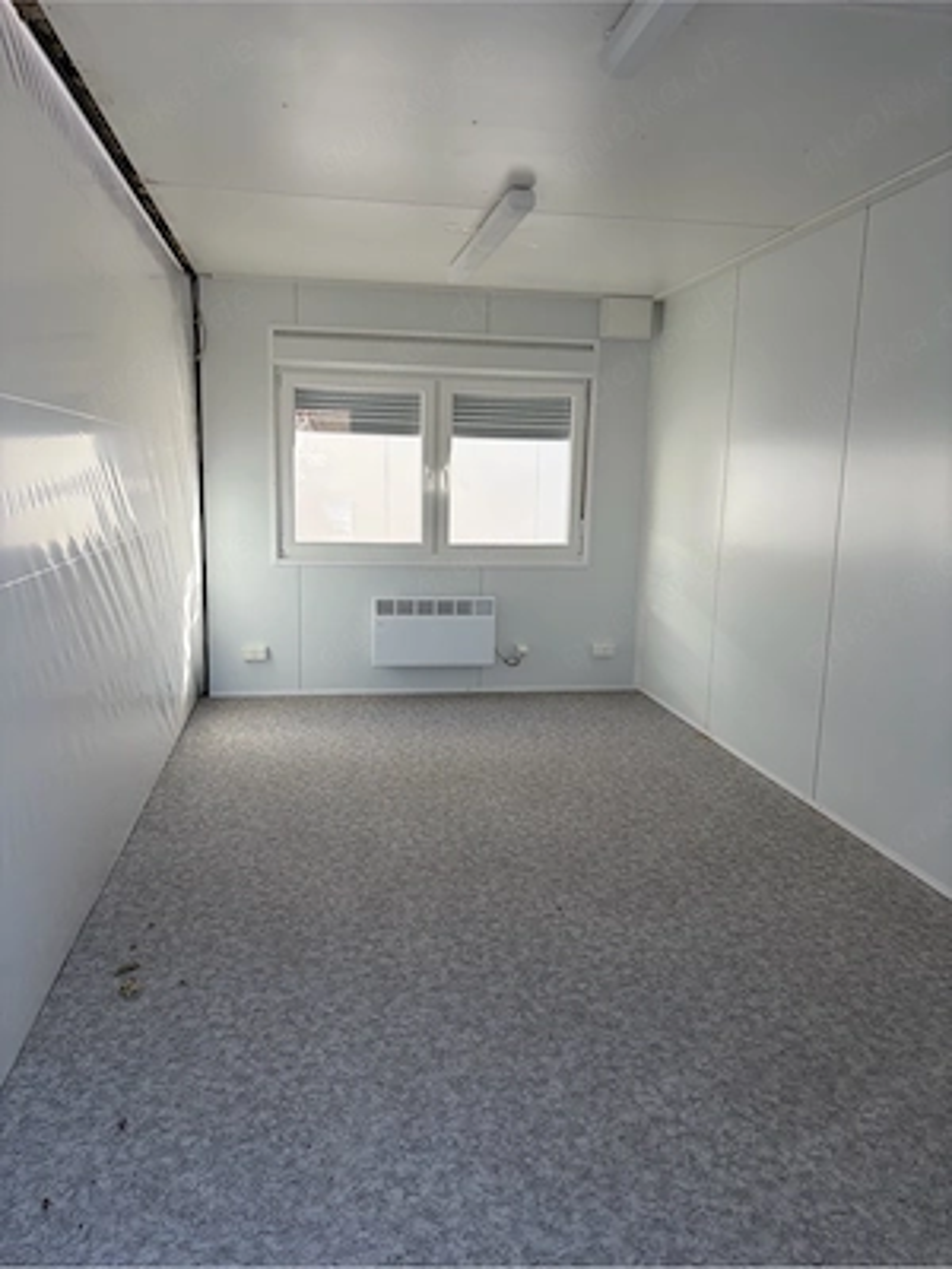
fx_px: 953
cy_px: 634
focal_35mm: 26
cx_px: 476
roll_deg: +0.4
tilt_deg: -11.8
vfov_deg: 67.3
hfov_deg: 53.1
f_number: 1.6
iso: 50
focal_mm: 5.96
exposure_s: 1/256
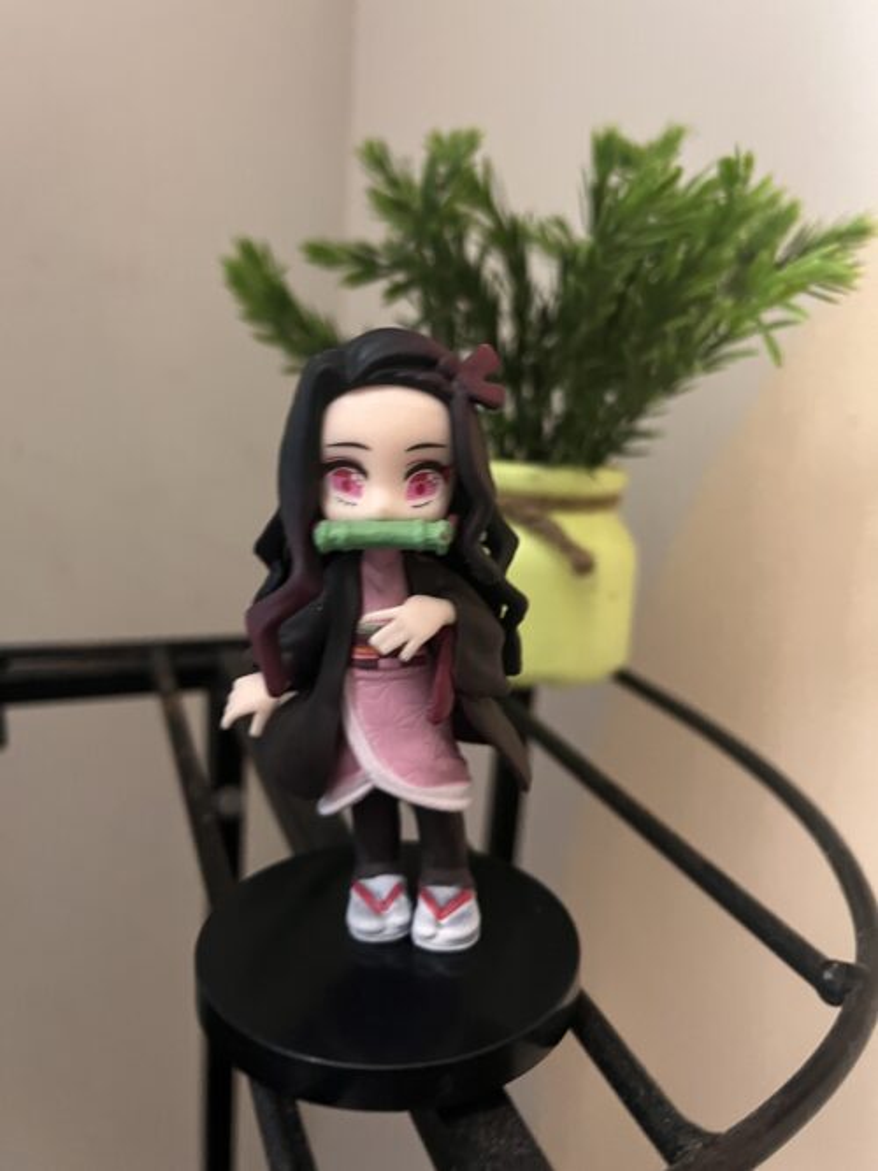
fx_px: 880
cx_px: 439
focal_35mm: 26
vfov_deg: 67.3
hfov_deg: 53.0
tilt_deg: -12.4
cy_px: 586
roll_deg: -2.5
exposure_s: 1/33
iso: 640
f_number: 1.6
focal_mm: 5.1
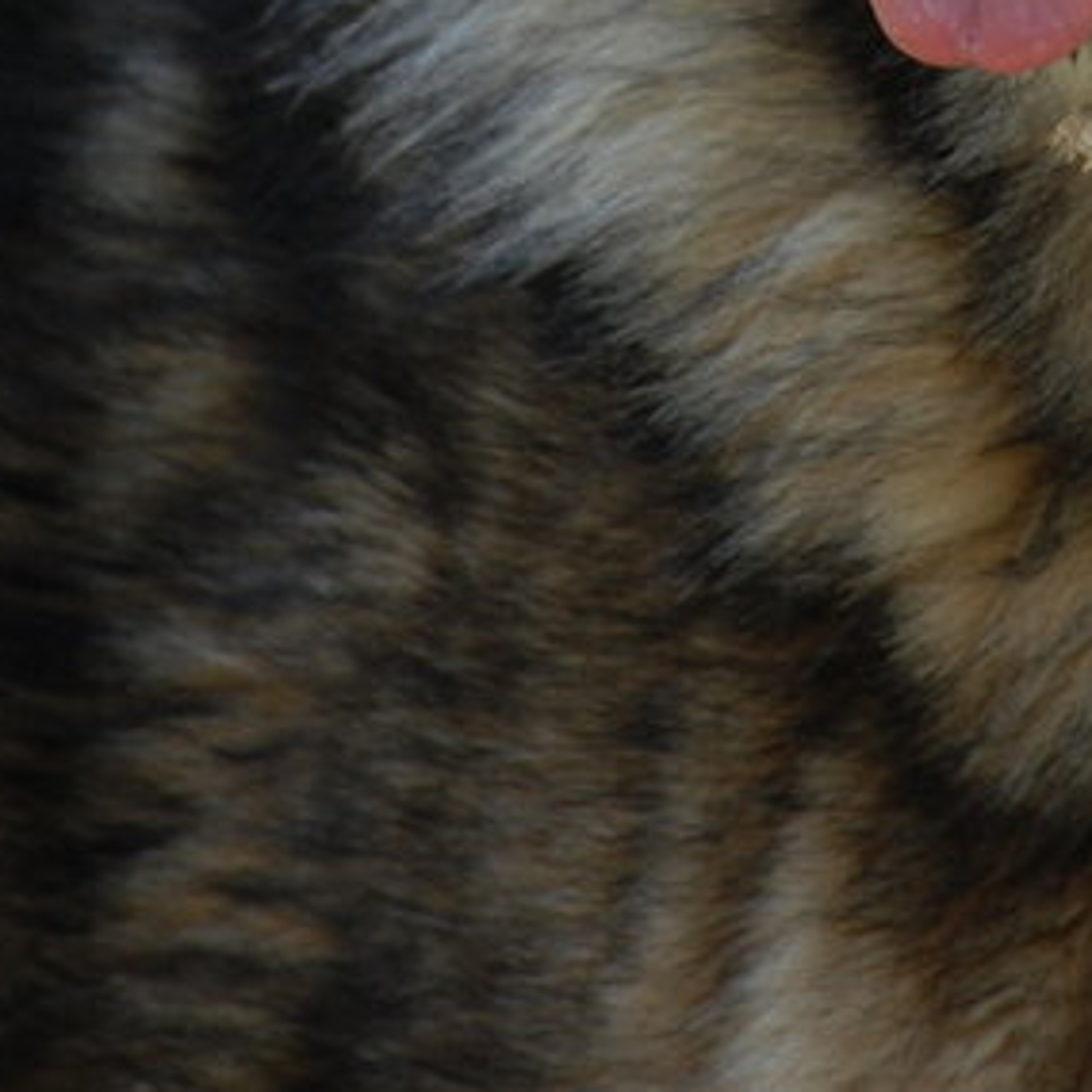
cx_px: 1247
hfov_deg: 3.2
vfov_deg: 3.2
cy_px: -651
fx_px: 19594
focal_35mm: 549
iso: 400
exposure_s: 1/250
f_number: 4.8
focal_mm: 120
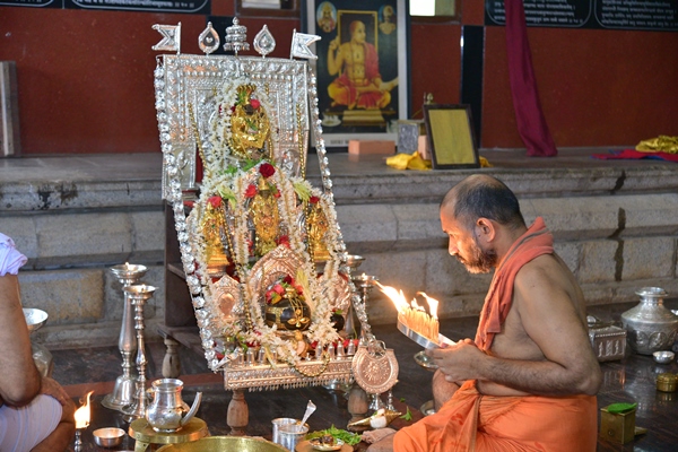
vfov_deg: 21.9
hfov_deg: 32.4
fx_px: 1168
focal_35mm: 62
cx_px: 339
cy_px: 226
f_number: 4.5
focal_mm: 62
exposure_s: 1/125
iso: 2000
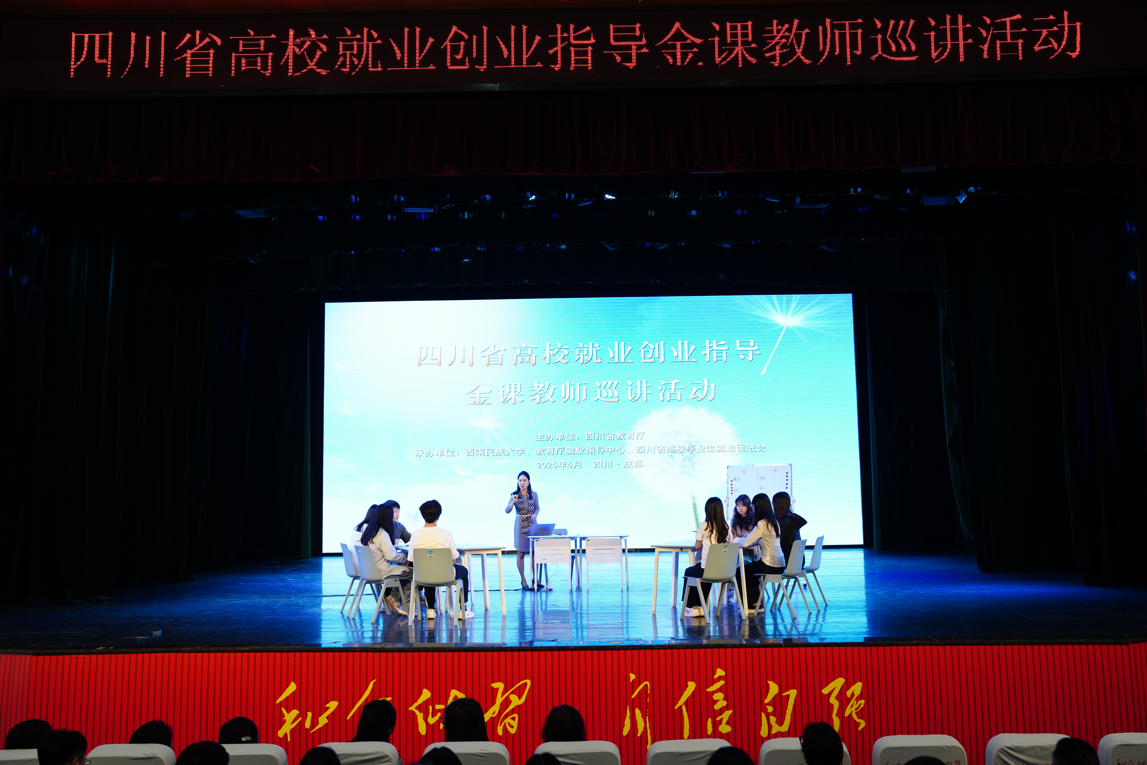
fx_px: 1051
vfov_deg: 40.0
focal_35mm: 33
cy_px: 382
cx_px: 574
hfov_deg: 57.2
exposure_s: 1/160
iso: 800
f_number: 3.5
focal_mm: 33
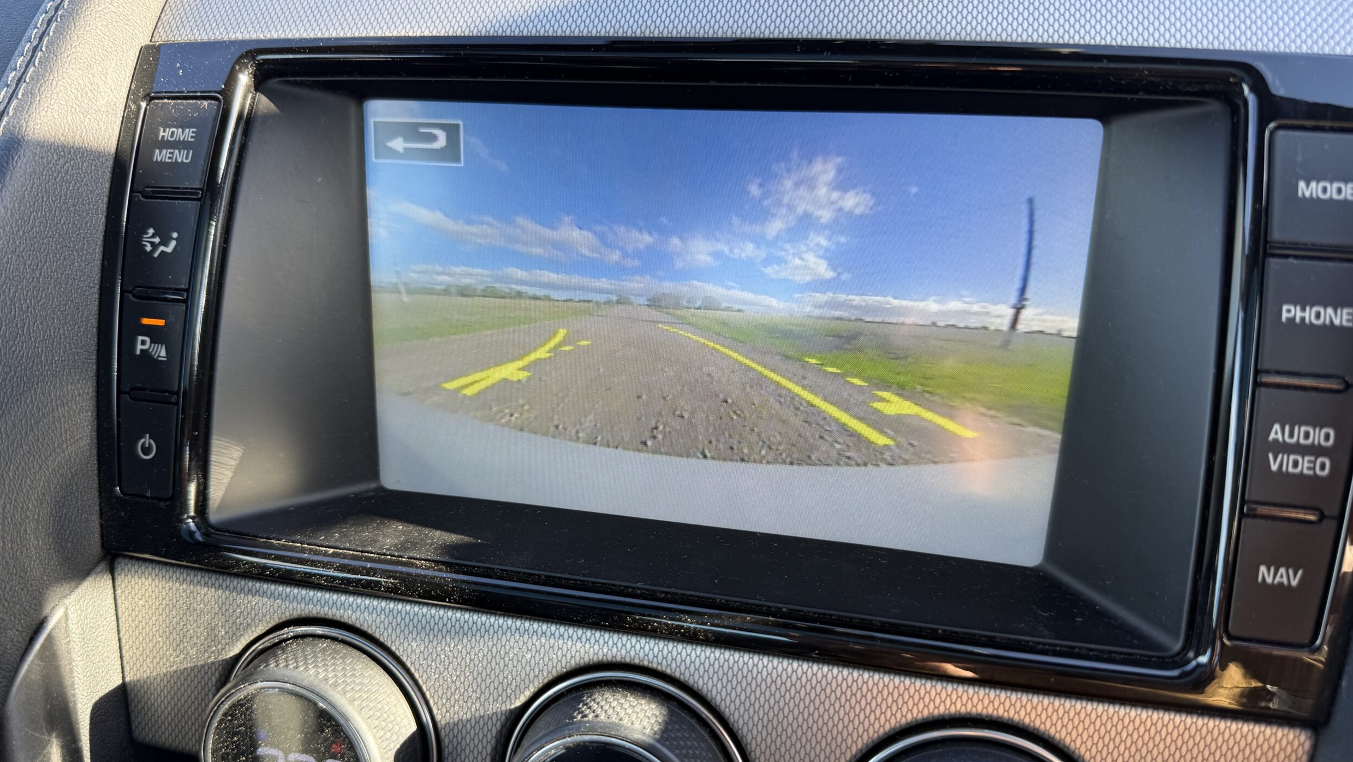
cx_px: 658
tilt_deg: -33.1
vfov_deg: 42.8
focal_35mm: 27
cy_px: 445
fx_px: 969
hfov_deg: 69.8
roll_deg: +4.8
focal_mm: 6.76
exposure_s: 1/121
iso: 64
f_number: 1.78
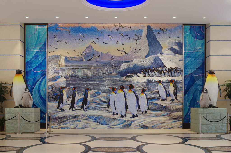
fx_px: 295
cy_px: 76
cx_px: 116
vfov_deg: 29.1
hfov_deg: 42.8
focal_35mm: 46
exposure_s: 1/4
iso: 80
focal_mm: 31
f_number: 7.1
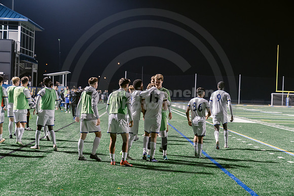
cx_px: 147
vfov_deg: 19.5
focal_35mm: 70
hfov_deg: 28.8
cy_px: 98
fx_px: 572
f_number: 3.5
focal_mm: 70
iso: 2500
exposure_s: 1/125
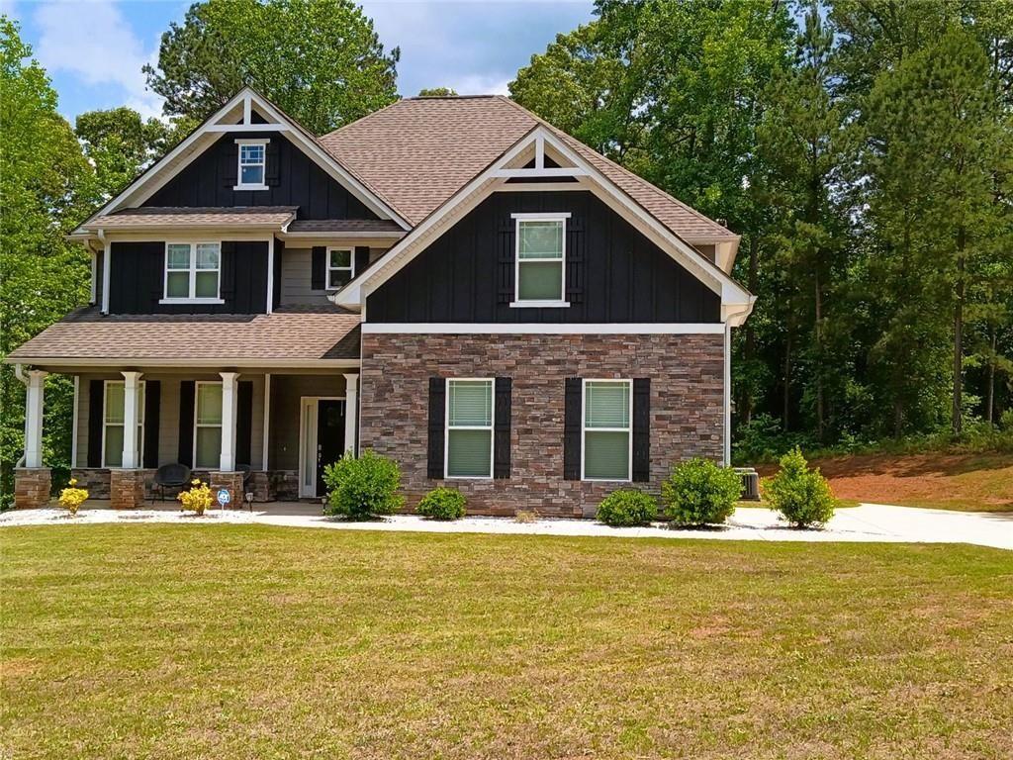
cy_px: 380
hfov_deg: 50.1
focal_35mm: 37
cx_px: 506
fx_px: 1083
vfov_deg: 38.7
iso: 100
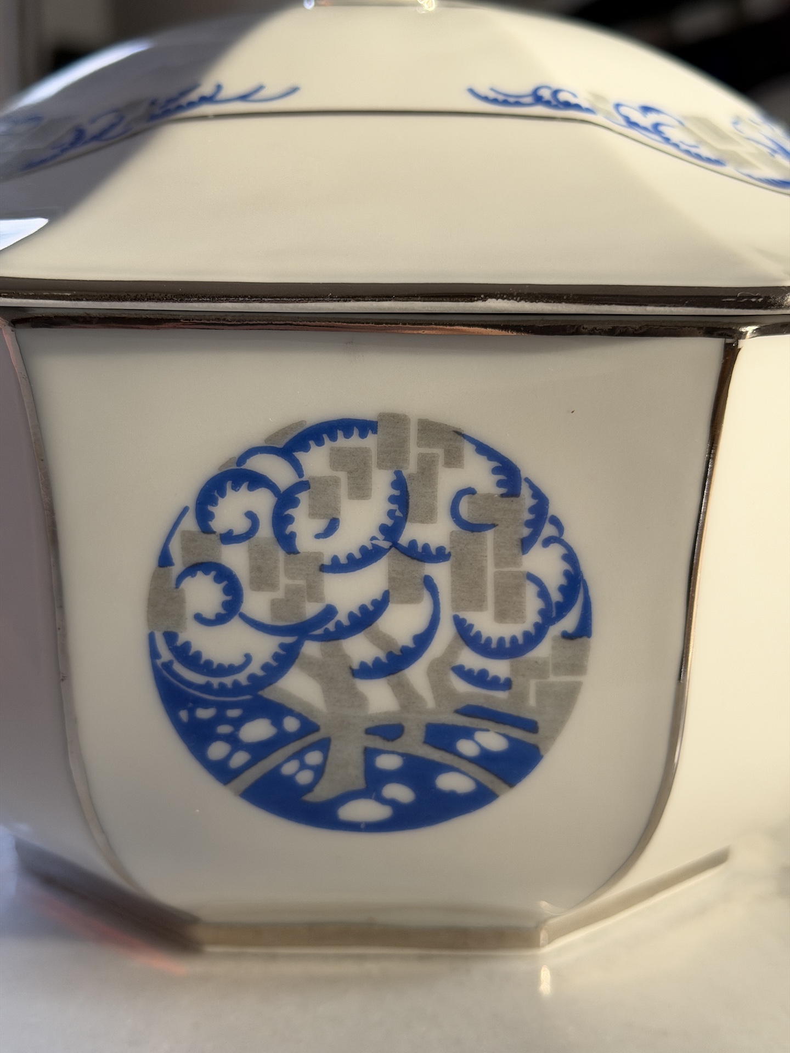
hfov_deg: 30.3
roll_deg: -0.3
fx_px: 1461
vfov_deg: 39.7
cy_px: 526
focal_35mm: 48
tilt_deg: -8.9
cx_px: 395
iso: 100
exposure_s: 1/101
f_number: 1.78
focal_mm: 6.76
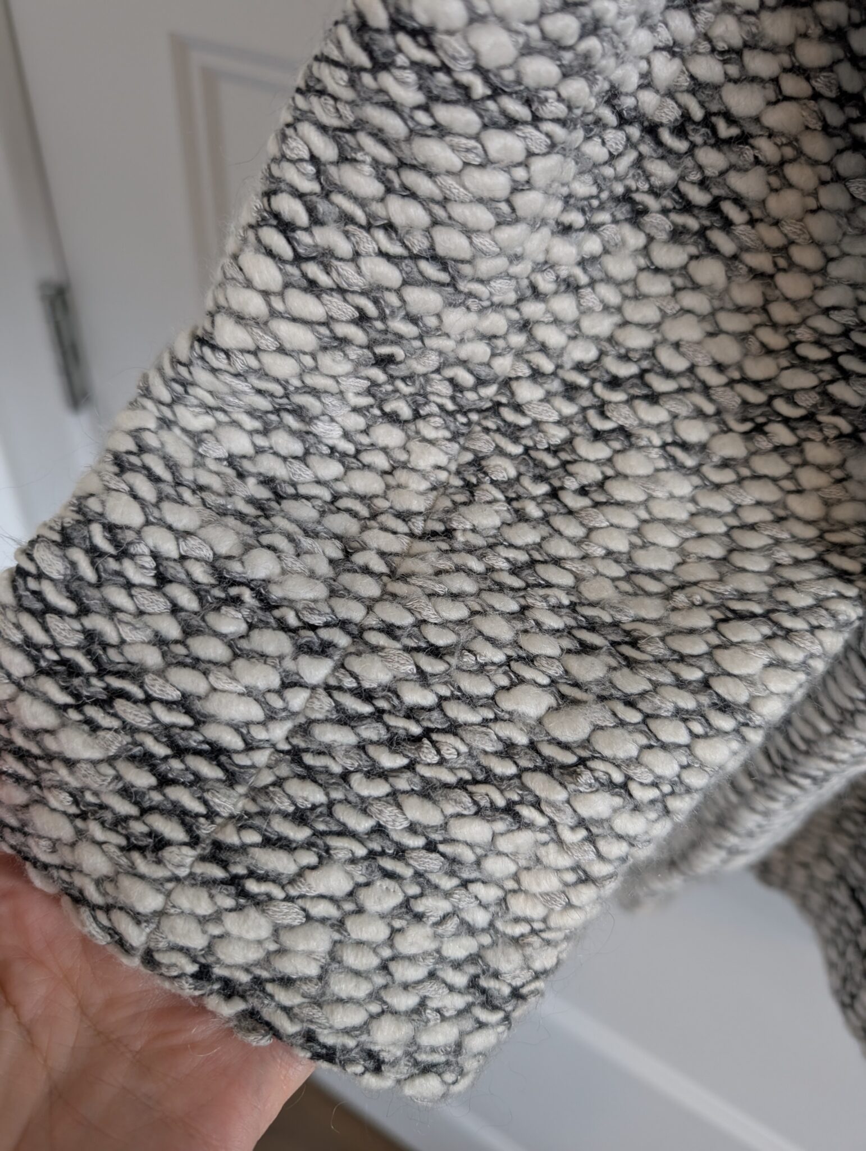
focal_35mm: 24
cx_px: 433
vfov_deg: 71.5
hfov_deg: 56.9
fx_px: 799
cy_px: 576
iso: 162
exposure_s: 1/120
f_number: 1.68
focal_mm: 6.9
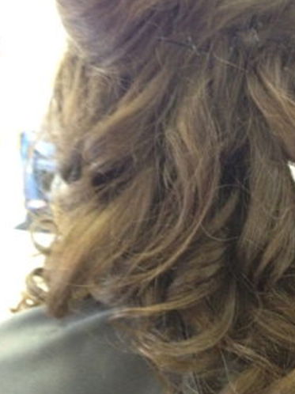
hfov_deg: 24.1
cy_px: 141
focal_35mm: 60
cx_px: 228
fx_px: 682
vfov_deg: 32.0
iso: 400
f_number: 2.4
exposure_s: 1/20
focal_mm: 4.28
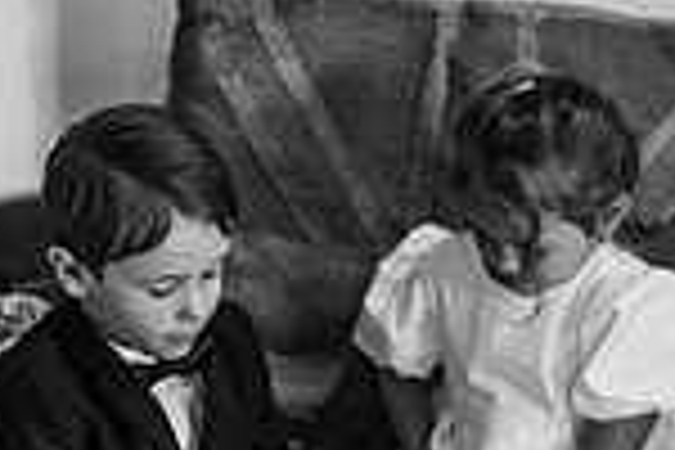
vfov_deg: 10.2
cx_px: 189
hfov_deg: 15.1
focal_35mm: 135
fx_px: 2531
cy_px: 212
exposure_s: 1/200
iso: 250
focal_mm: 35
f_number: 2
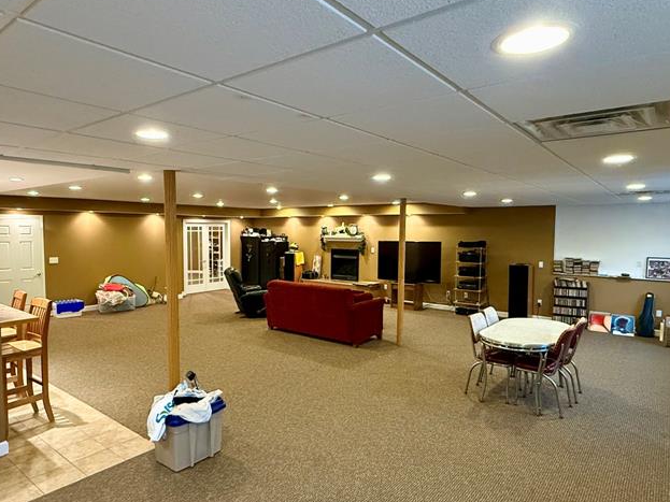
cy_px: 259
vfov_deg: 58.9
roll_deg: -0.4
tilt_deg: -3.2
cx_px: 301
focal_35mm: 23
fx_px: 445
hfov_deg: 73.7
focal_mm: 2.22
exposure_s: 1/60
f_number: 2.2
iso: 1000
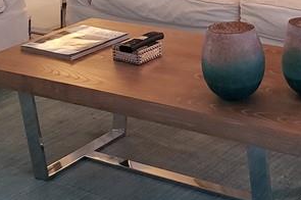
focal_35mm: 94
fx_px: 785
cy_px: -27
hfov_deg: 21.7
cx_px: 191
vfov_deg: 14.2
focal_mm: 4.3
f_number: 1.5
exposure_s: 1/60
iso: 200
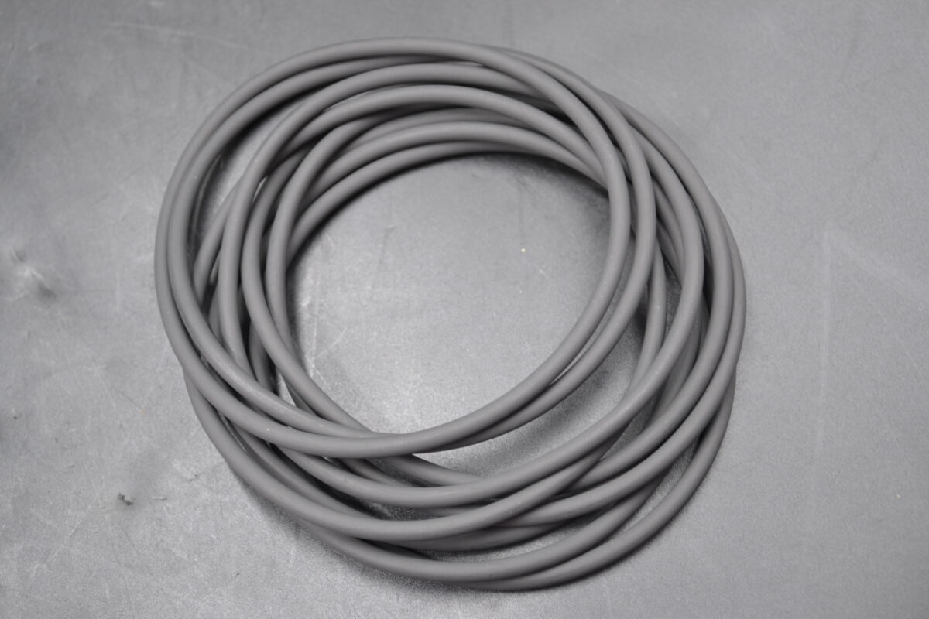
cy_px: 310
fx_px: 1703
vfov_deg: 20.6
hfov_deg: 30.5
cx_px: 464
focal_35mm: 66
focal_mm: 44
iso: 400
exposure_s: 1/20
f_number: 5.3
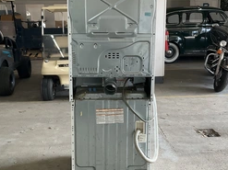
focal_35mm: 47
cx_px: 112
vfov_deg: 30.8
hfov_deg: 40.4
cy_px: 74
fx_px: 309
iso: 64
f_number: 1.8
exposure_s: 1/120
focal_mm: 3
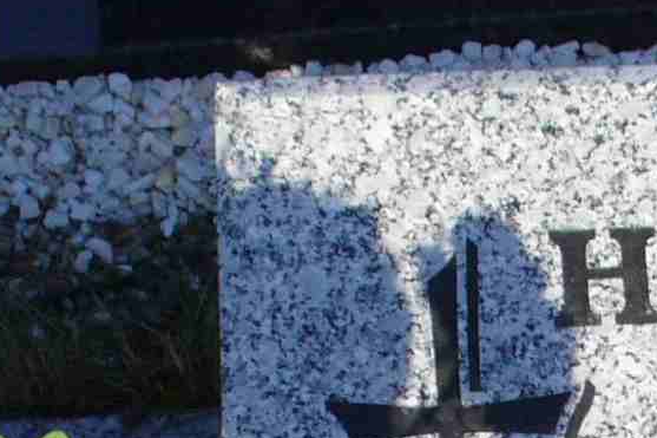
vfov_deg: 7.5
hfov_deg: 11.3
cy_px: 821
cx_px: 859
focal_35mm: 177
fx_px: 3229
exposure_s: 1/200
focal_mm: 6.1
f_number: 5.6
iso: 80
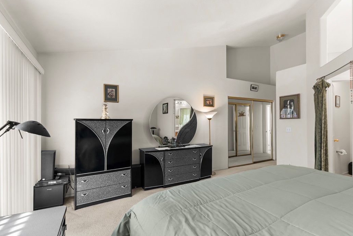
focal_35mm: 18
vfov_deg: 67.4
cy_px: 123
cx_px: 186
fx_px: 176
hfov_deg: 89.9
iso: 400
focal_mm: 17
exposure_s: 1/8
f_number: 8
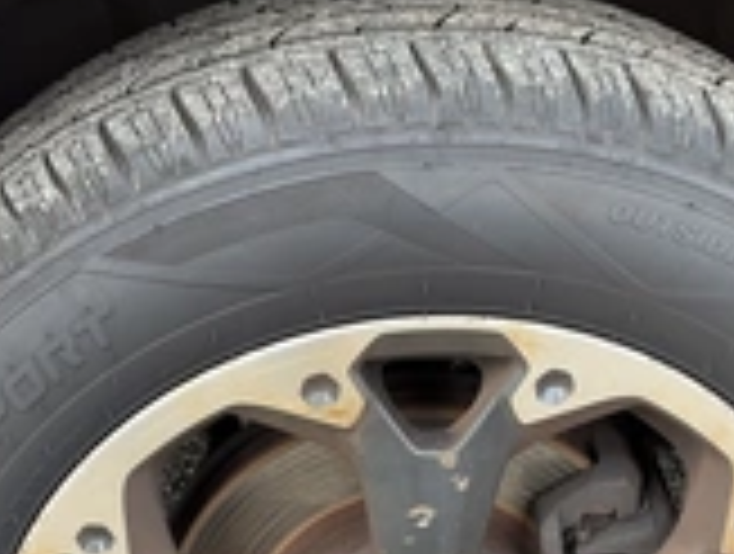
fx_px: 1509
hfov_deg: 27.3
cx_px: 401
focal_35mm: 71
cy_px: 577
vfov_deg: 20.1
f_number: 1.8
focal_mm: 3
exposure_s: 1/158
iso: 20
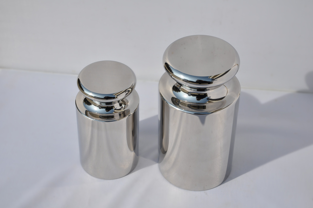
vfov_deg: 18.1
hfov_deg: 27.0
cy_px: 104
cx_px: 156
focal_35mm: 75
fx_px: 651
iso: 200
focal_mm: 50
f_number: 8
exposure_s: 1/1000
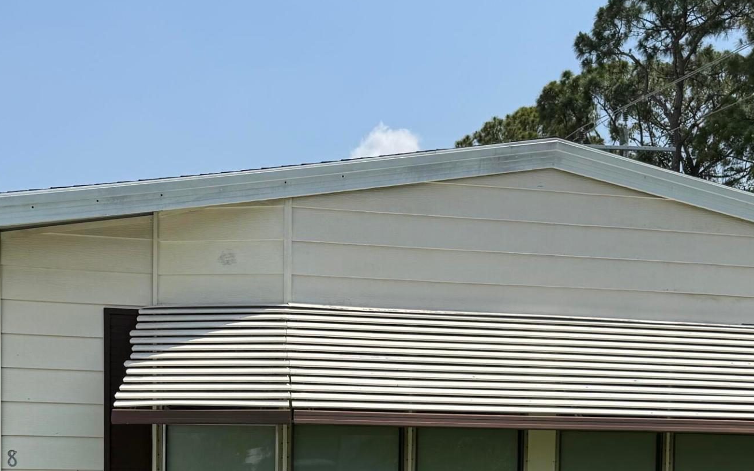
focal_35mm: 56
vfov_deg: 22.0
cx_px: 260
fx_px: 1151
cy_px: 504
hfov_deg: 36.0
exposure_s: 1/4167
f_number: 1.78
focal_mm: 6.76
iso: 80
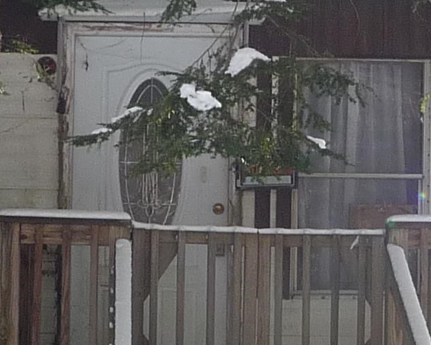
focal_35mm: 153
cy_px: 346
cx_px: 283
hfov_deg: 12.6
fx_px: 1952
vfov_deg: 10.0
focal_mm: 5
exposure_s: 1/250
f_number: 3.4
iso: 100
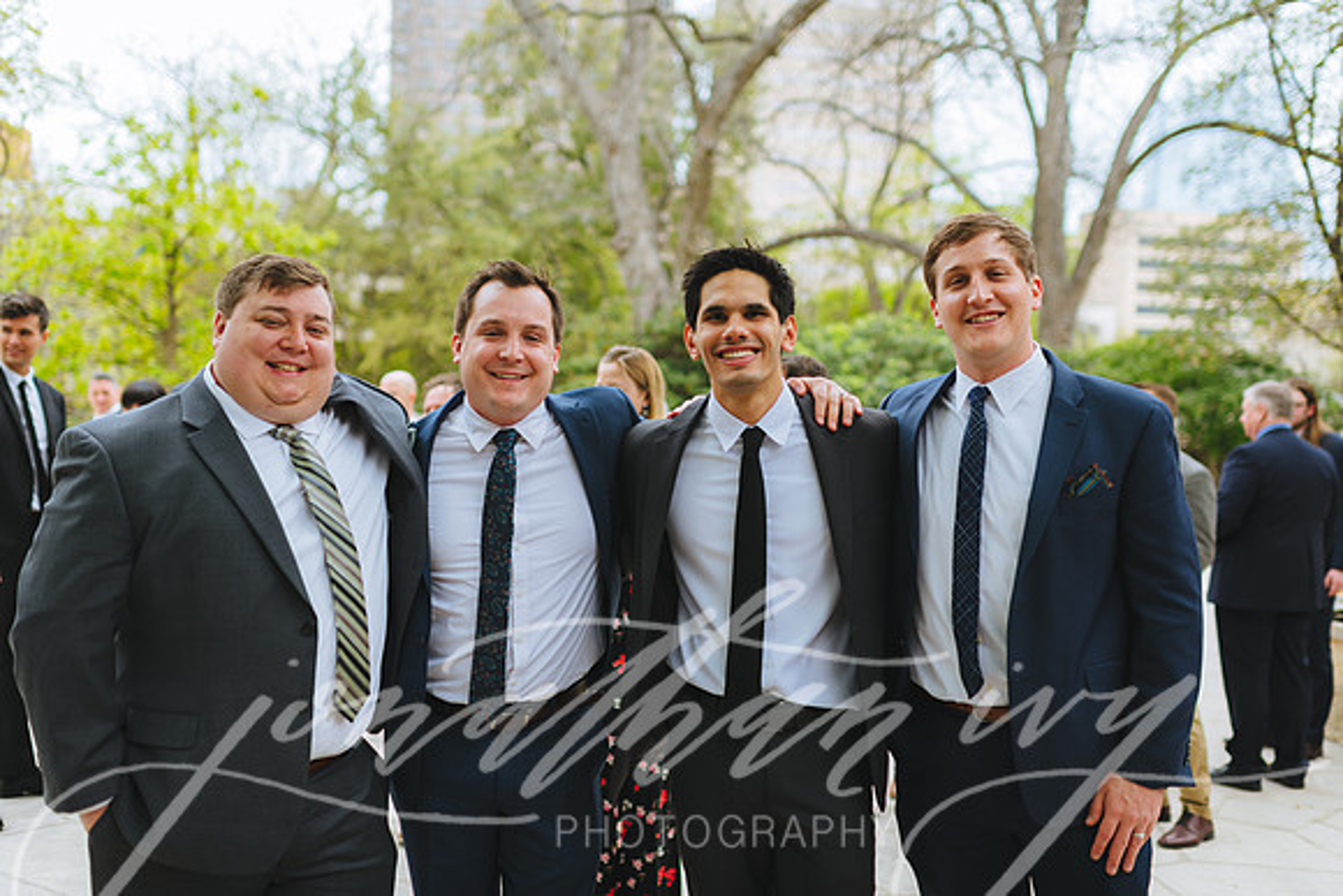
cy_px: 448
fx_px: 1306
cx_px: 672
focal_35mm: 35
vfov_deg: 37.9
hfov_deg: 54.4
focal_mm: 35
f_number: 2
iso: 80
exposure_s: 1/500
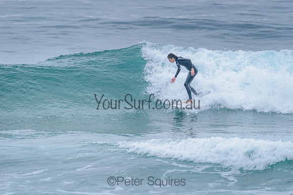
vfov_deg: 2.2
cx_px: 180
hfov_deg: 3.4
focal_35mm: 613
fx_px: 4989
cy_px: 75
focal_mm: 500
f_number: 5.6
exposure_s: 1/2000
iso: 1600
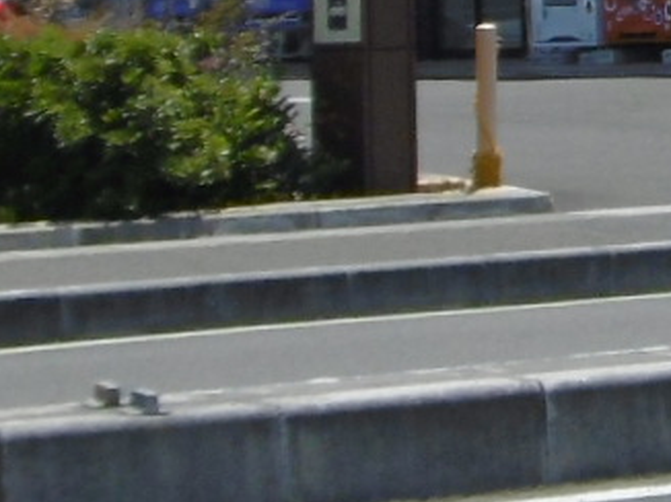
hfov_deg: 7.8
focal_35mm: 239
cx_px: 1480
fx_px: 4629
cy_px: -700
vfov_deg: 6.0
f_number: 9.3
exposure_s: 1/320
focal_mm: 6.8
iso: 160
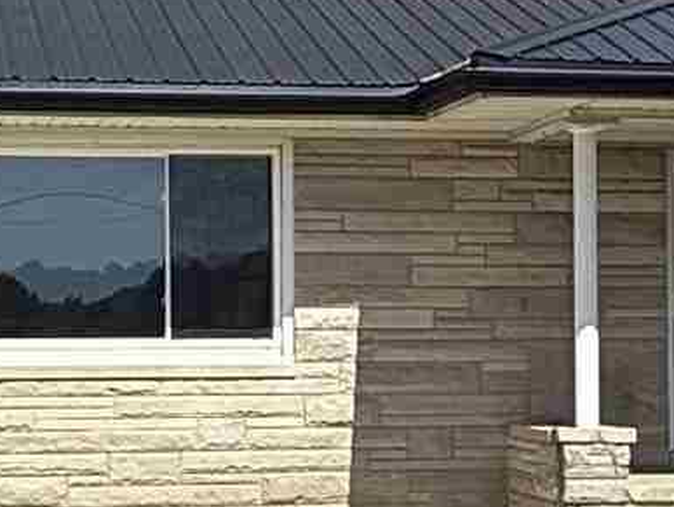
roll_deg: +0.2
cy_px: 256
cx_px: 322
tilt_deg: +3.3
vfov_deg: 13.4
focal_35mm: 111
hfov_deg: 17.7
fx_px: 2163
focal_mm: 2.22
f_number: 2.2
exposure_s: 1/2092
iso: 50
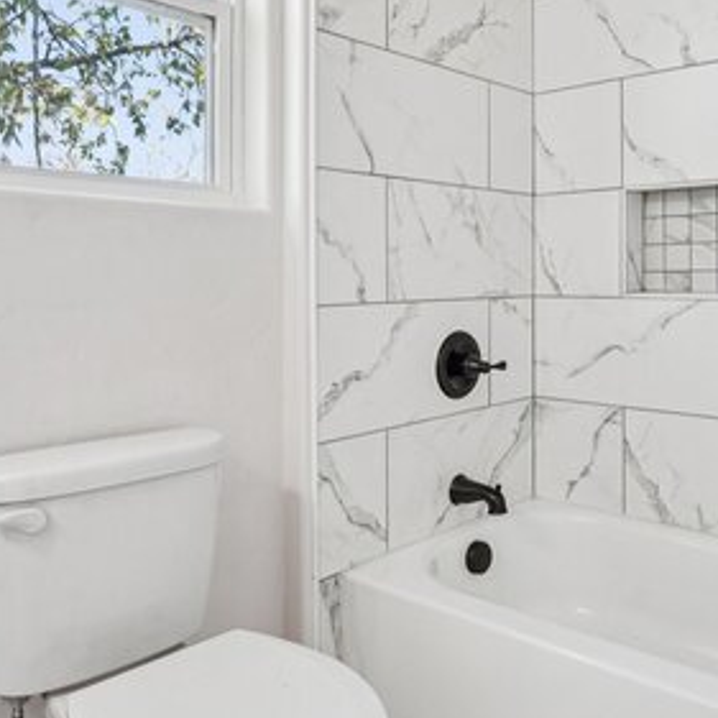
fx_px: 750
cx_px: 475
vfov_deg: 50.7
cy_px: 272
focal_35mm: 32
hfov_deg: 50.3
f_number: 8
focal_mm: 16.5
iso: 250
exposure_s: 1/30
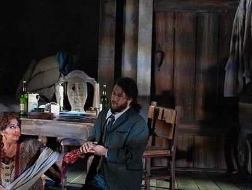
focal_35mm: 560
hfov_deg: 3.5
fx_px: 4079
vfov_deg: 2.7
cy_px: 114
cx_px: 72
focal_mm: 400
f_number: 7.1
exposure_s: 1/320
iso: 16000
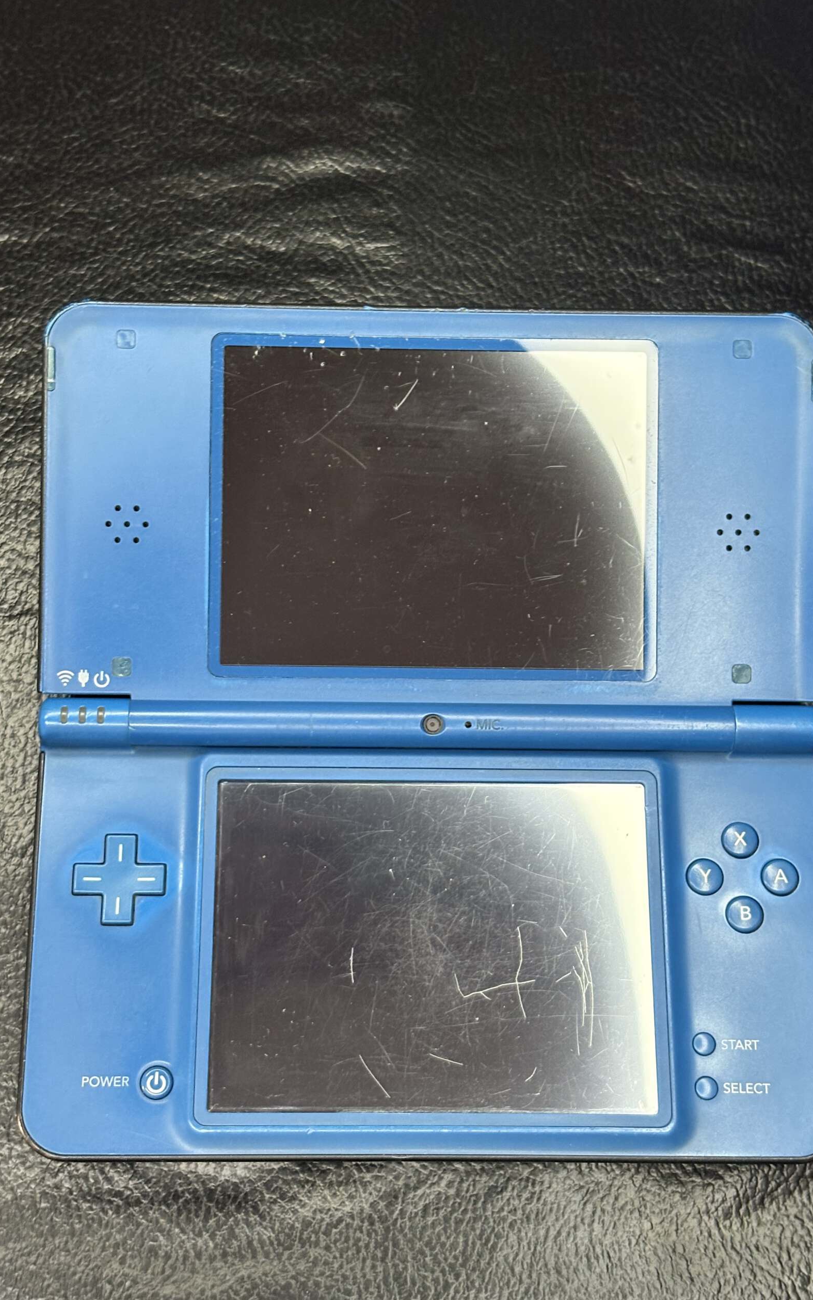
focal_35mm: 56
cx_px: 410
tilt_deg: -72.5
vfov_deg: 36.3
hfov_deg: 23.1
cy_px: 656
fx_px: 1985
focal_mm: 5.96
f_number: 1.6
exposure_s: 1/40
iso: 160
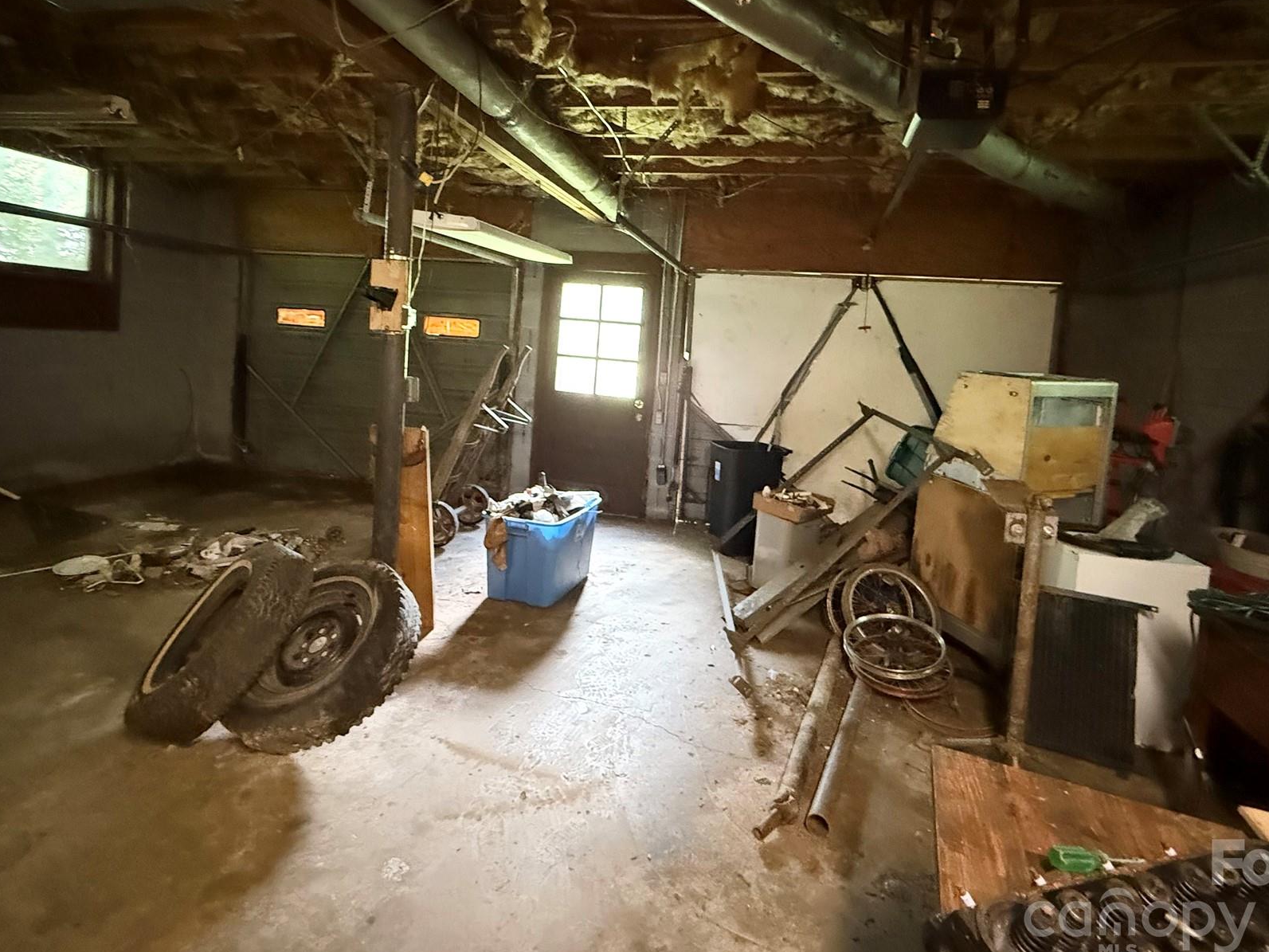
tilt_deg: -1.2
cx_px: 659
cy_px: 377
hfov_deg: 87.7
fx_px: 660
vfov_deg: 70.8
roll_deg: -3.5
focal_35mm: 18
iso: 1250
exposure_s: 1/40
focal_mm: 2.22
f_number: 2.2
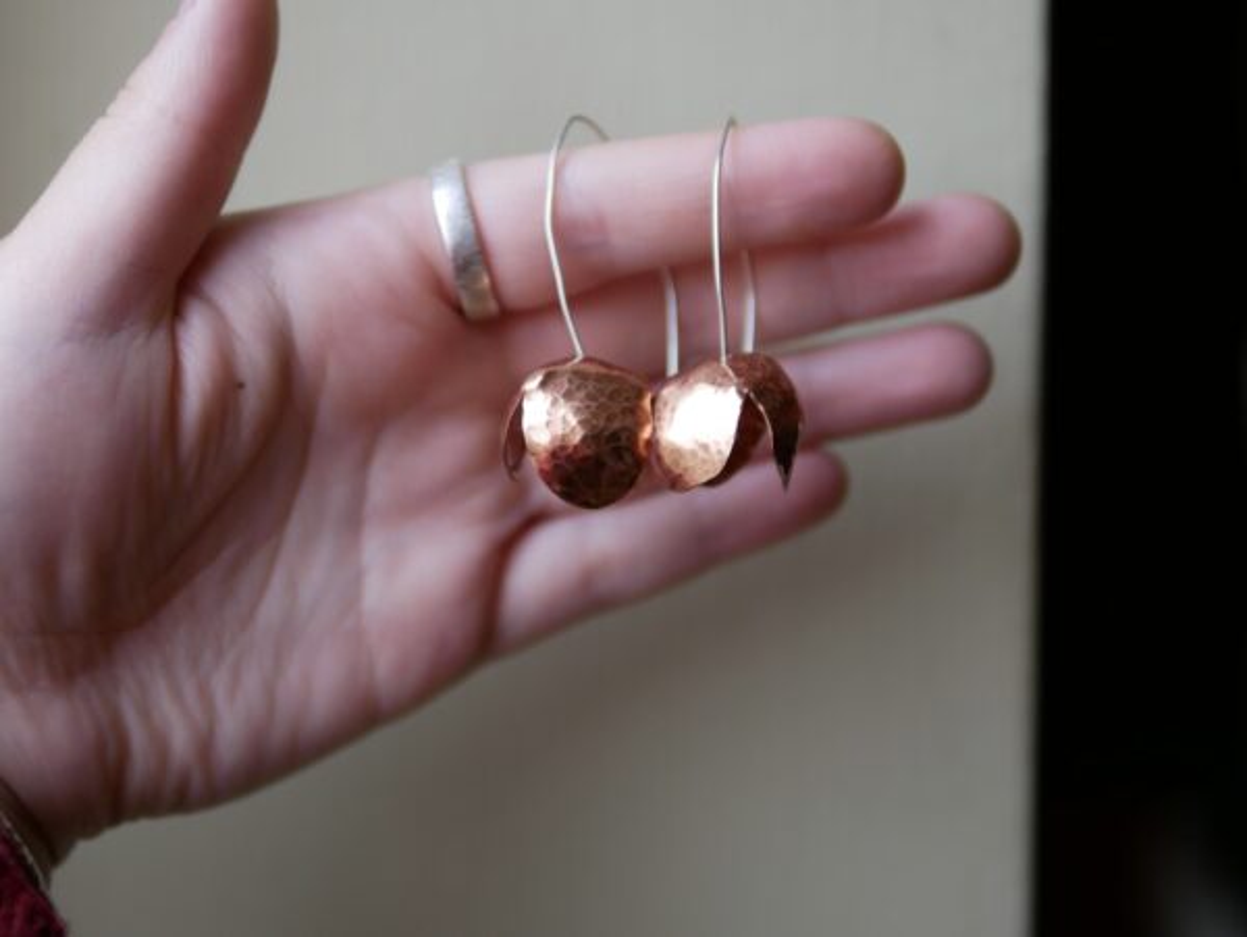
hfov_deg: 38.2
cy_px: 468
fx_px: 1803
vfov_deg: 29.1
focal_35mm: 50
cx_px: 624
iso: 200
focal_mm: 25
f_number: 1.4
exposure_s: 1/60
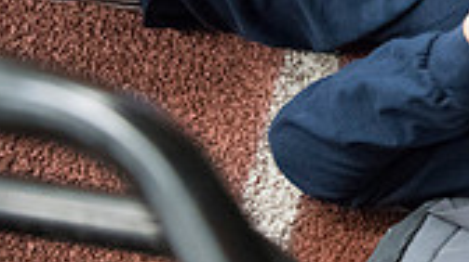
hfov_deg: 20.0
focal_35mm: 87
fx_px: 1081
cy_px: 68
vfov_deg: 13.8
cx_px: 765
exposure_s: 1/100
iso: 3200
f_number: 3.2
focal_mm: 24
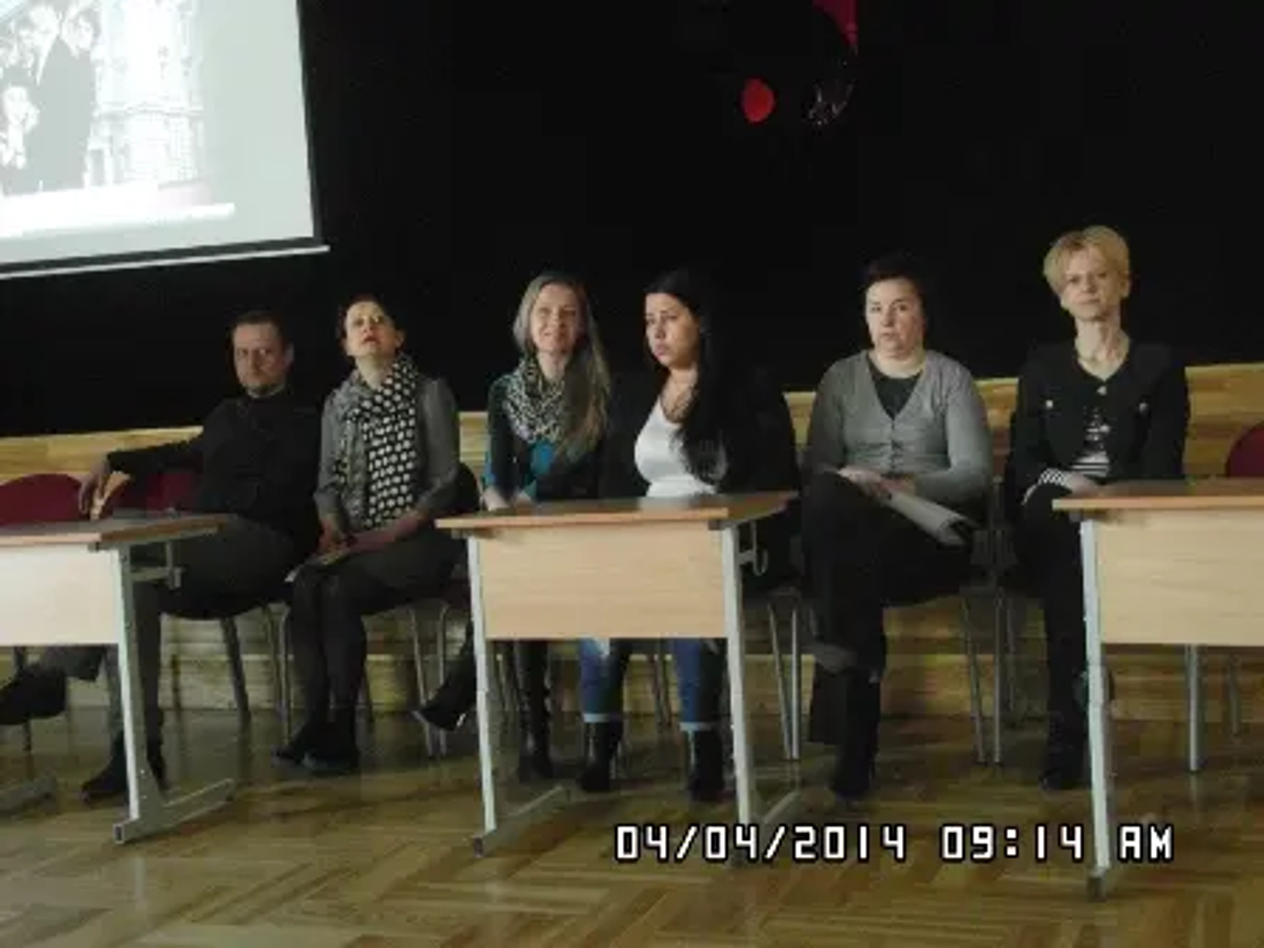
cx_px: 632
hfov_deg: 45.8
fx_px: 1497
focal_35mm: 41
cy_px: 474
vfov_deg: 35.1
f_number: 3.6
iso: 800
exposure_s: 1/10
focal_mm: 6.8
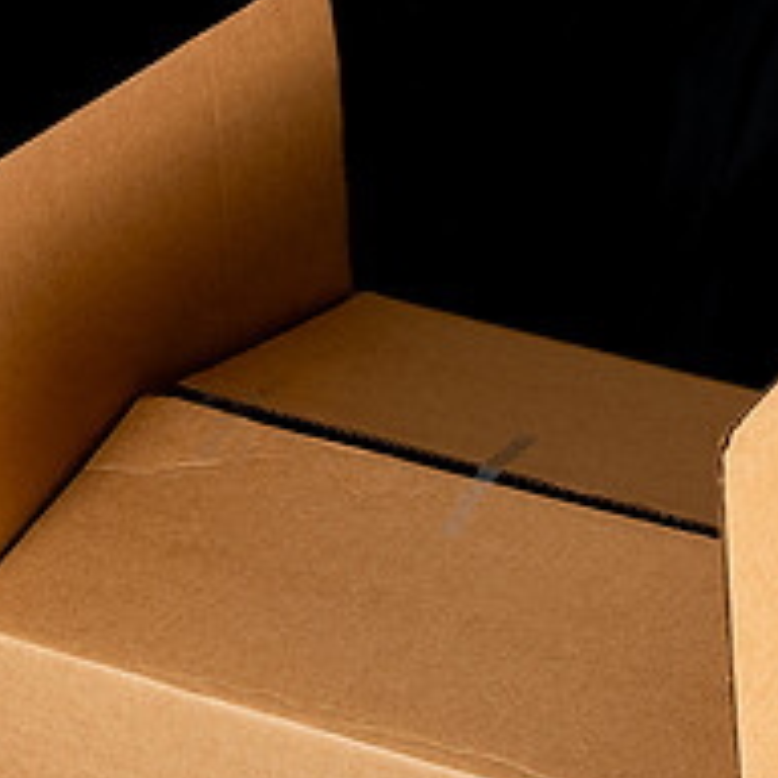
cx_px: 547
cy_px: 679
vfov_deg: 14.6
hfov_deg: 14.7
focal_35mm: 118
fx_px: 3000
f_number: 8
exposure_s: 1/125
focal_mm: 46
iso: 160
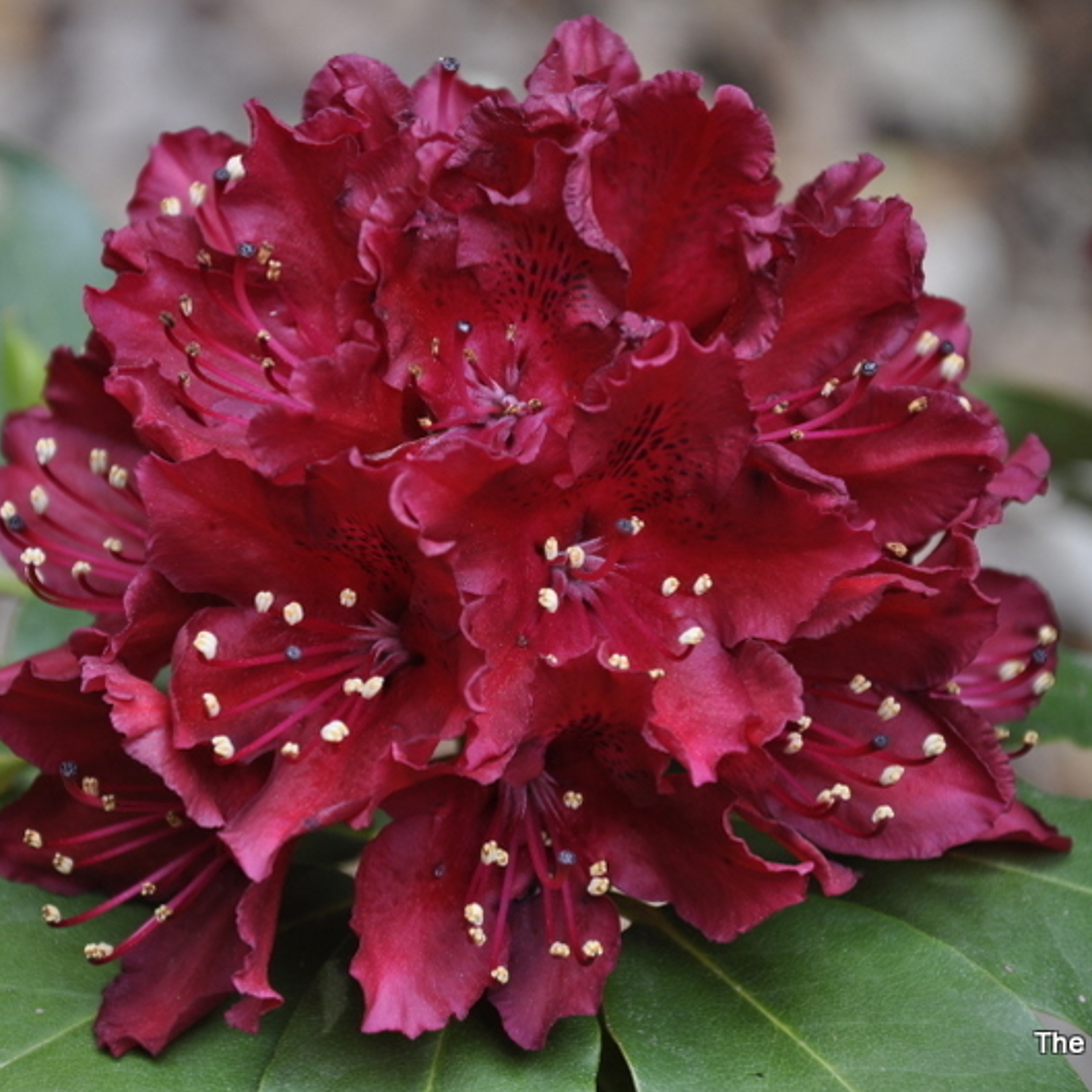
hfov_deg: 10.7
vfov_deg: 10.7
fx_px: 5840
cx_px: 493
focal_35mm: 164
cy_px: 545
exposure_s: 1/125
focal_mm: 85
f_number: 5.6
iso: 400
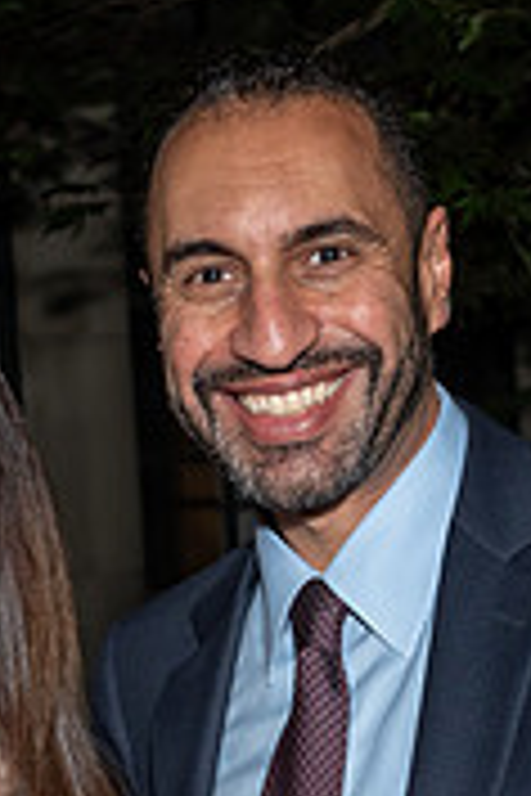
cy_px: 862
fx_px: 3982
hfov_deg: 7.6
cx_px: 206
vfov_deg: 11.3
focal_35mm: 180
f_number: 5.6
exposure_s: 1/250
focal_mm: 30
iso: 500
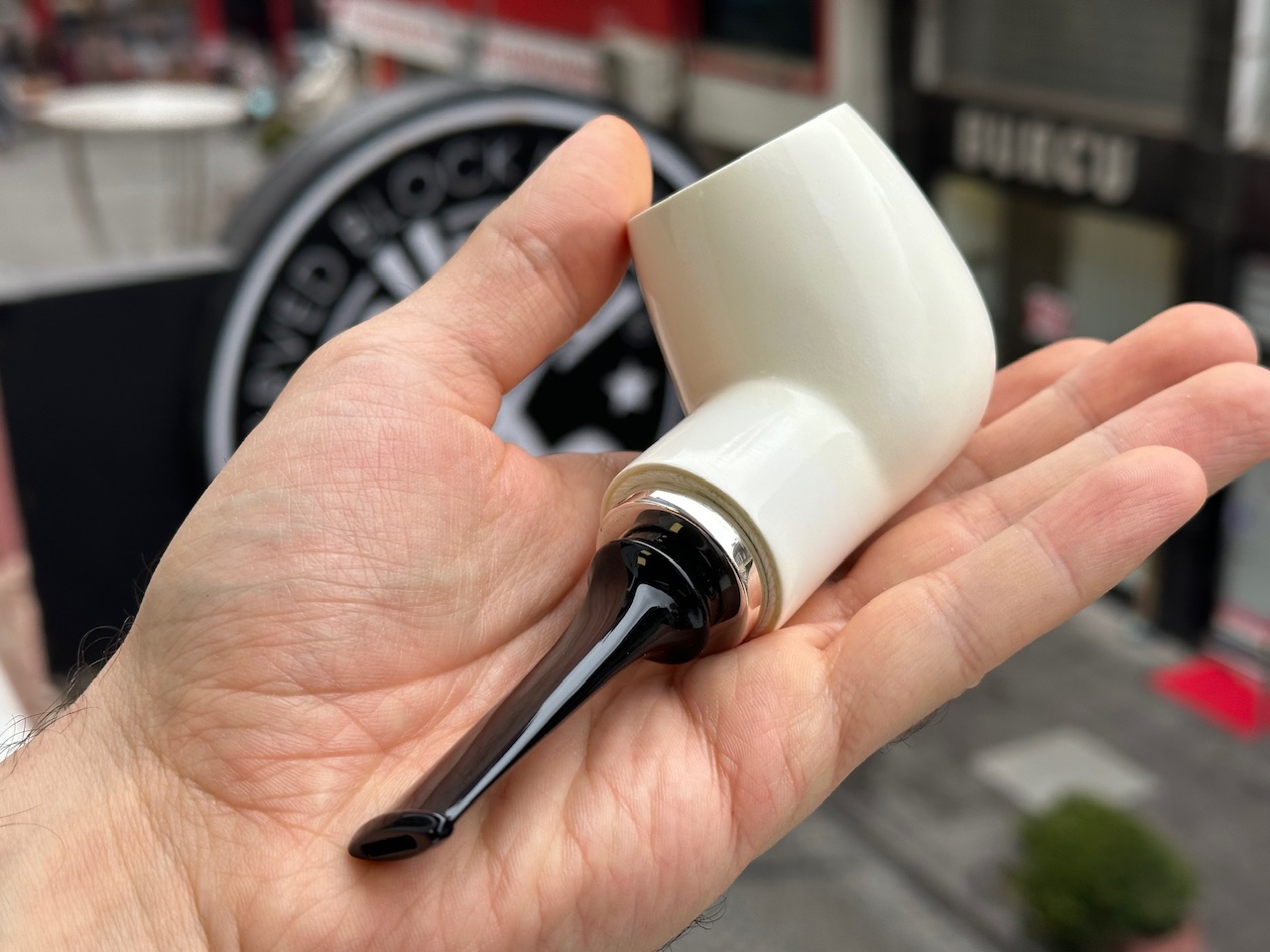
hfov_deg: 39.7
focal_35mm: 48
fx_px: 1761
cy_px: 476
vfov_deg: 30.3
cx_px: 635
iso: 64
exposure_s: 1/409
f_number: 1.78
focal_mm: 6.86
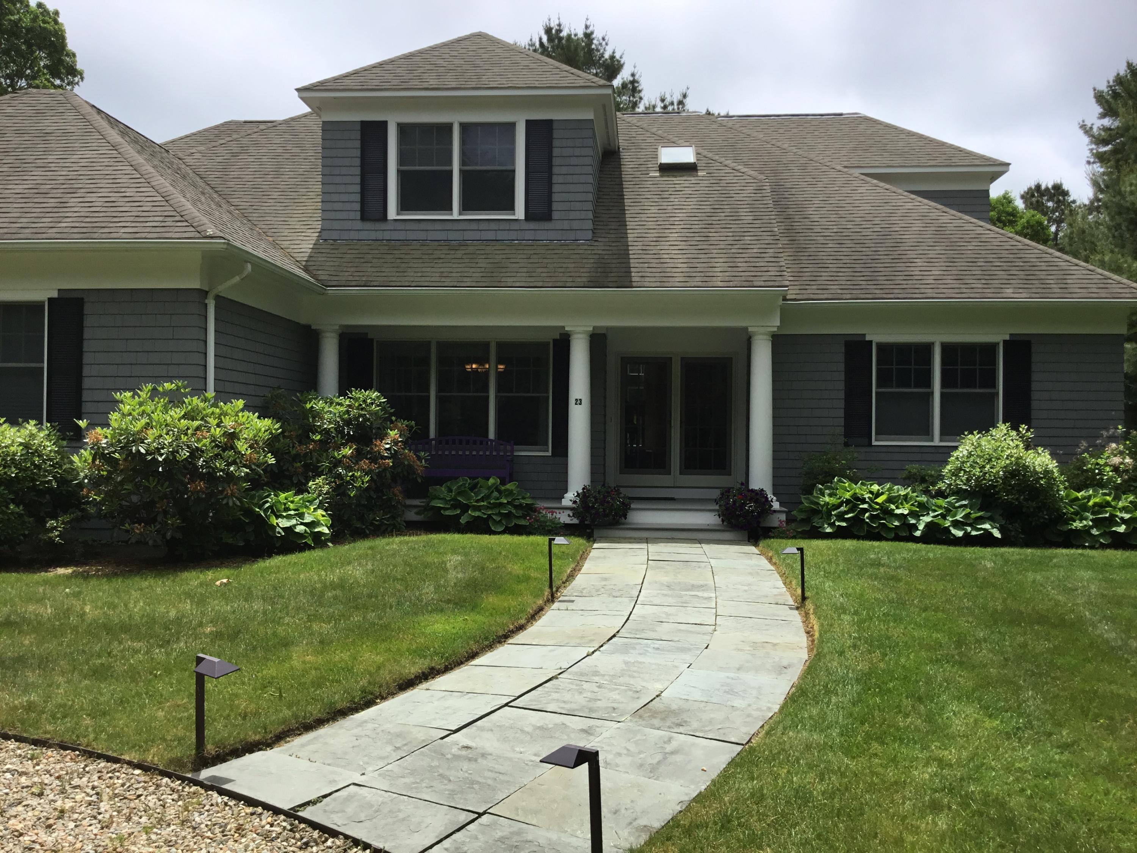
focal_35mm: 31
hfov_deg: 58.4
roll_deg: +0.2
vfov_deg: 45.4
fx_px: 1018
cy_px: 426
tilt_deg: +0.3
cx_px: 568
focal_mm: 3.3
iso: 25
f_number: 2.4
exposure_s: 1/2262
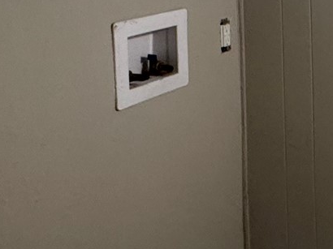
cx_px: 394
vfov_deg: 20.1
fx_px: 673
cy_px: -21
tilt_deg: -7.1
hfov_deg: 25.2
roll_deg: -0.1
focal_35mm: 70
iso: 320
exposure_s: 1/120
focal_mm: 2.22
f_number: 2.2
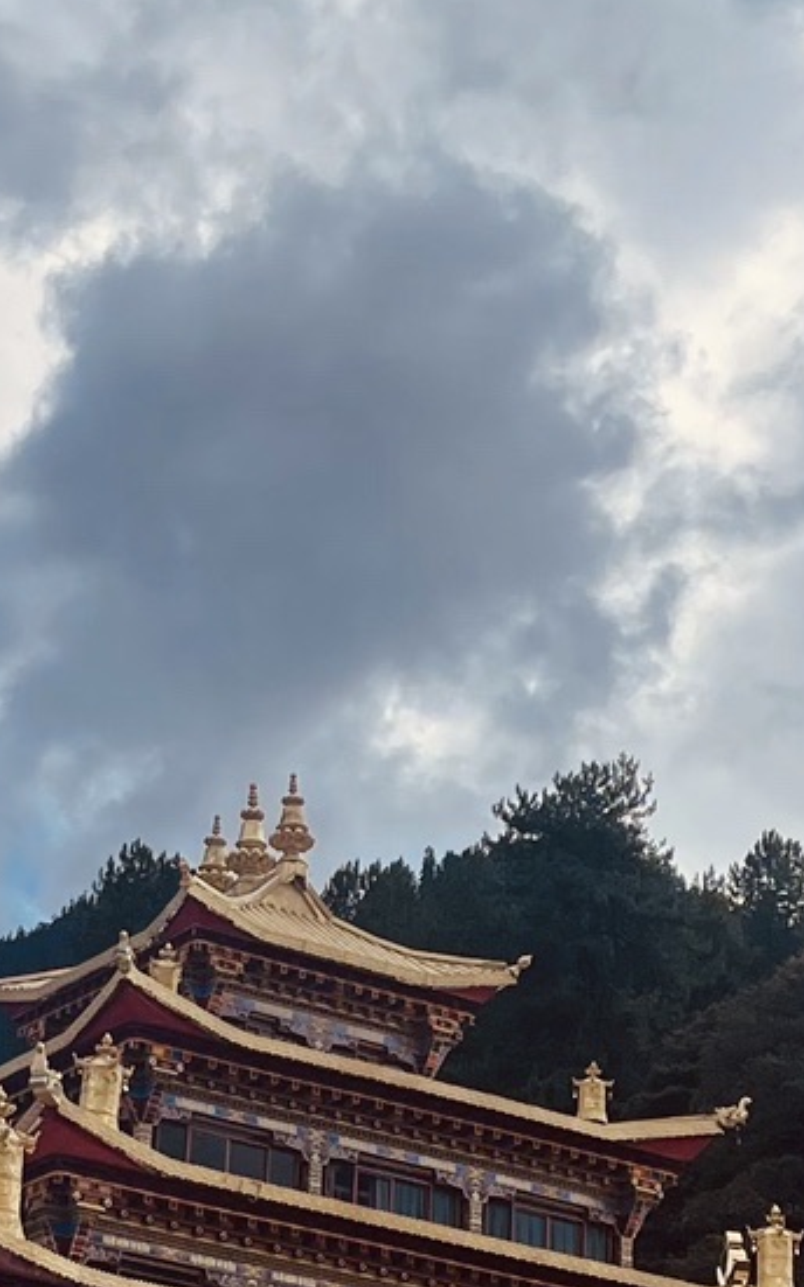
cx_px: 358
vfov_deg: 20.2
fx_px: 3509
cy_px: 1243
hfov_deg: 13.1
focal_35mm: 100
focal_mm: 4.2
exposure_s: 1/3610
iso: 32
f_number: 1.6
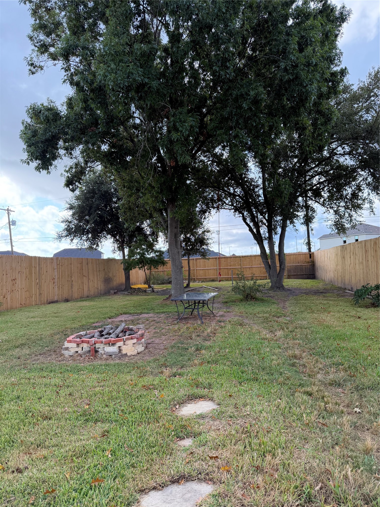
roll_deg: +2.0
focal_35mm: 24
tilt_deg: +1.1
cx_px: 190
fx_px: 351
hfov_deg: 56.8
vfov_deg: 71.6
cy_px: 254
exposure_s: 1/1018
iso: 100
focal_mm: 6.76
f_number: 1.78
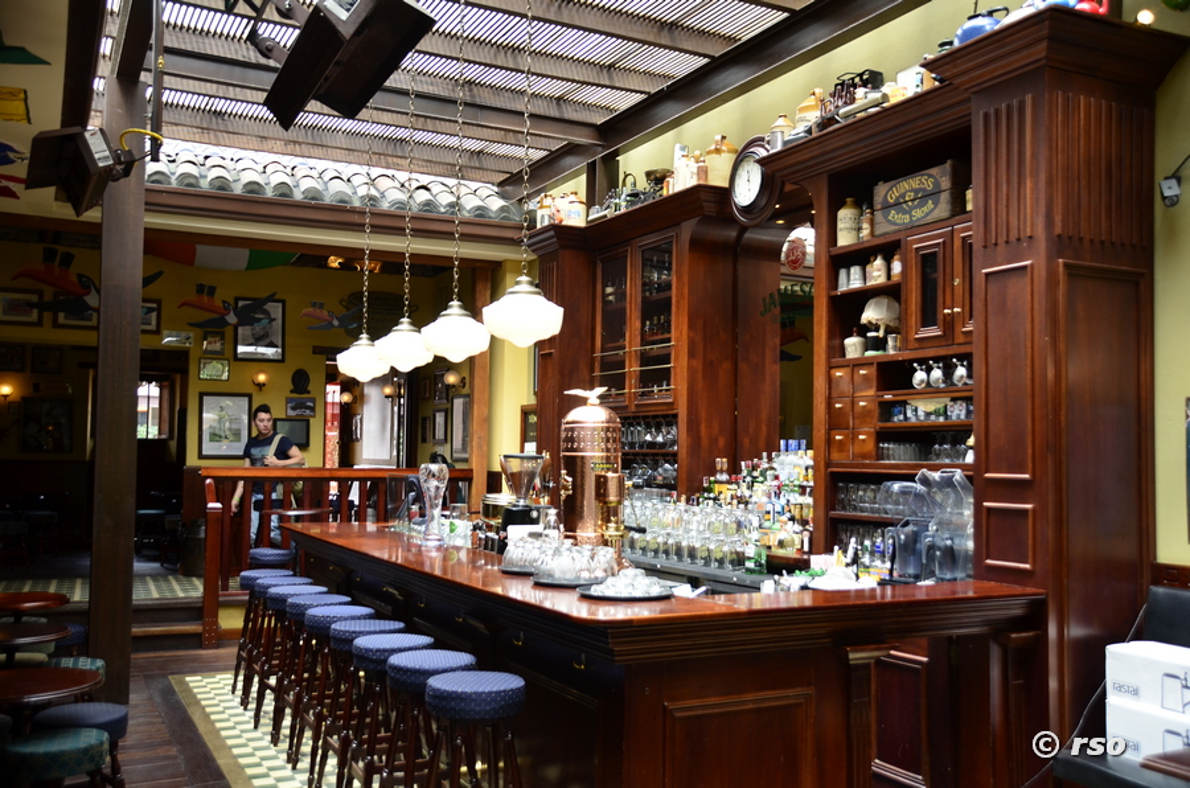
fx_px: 1089
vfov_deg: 39.8
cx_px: 595
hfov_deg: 57.3
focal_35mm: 33
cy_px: 394
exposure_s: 1/80
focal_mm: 22
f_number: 4.5
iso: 320
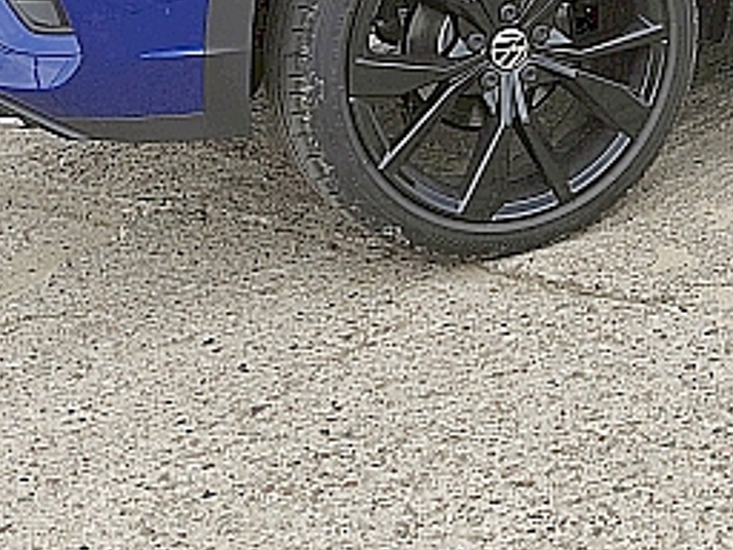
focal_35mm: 72
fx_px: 1525
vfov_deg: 18.3
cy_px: -258
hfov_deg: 24.4
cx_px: 890
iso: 50
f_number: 1.6
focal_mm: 6.06
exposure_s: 1/911
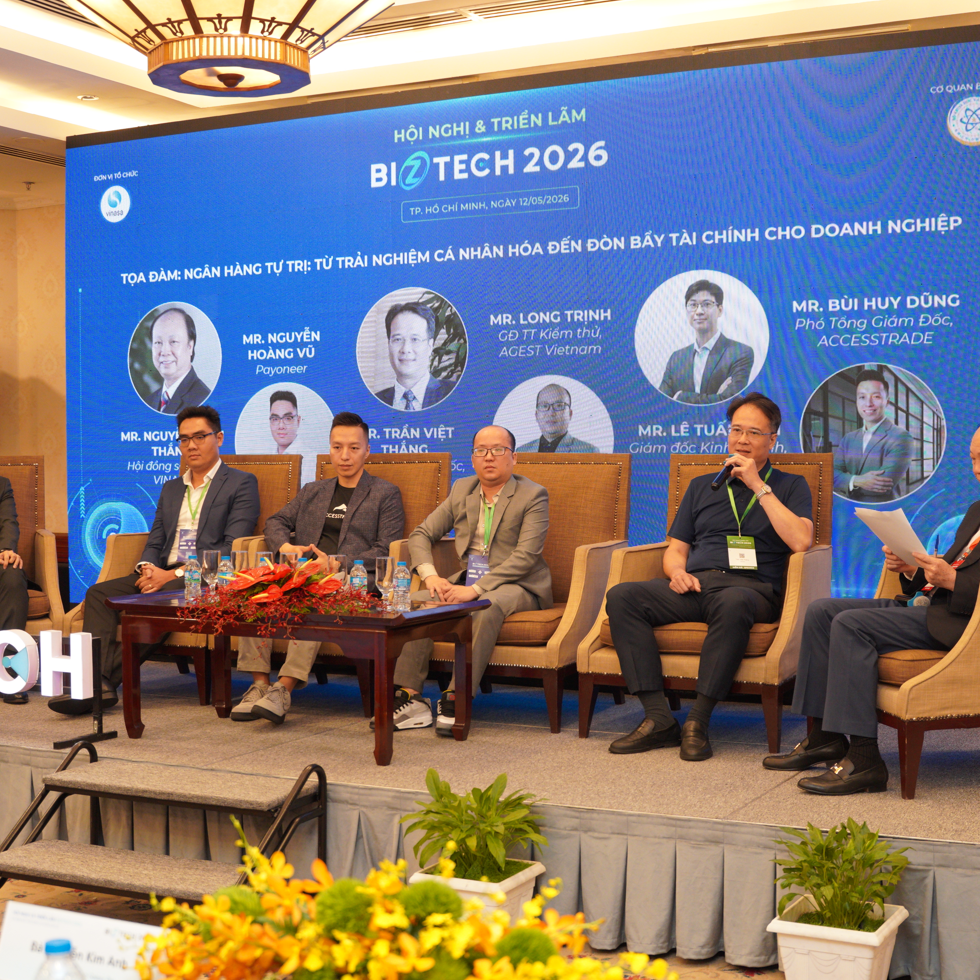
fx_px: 1569
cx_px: 513
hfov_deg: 34.7
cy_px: 487
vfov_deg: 34.7
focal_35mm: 49
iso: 800
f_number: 2.8
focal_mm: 25.8
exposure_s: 1/125
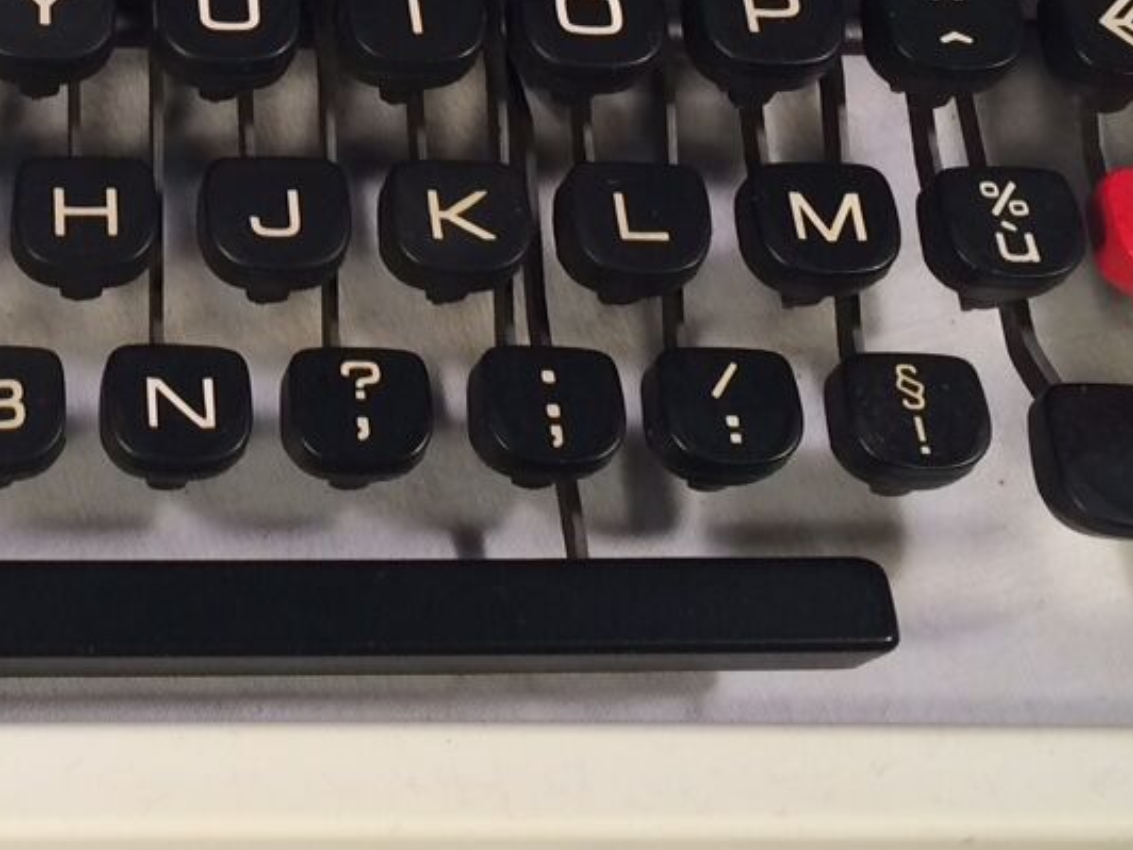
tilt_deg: -57.4
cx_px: 15
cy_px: -275
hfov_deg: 21.3
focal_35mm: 89
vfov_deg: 15.7
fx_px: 2913
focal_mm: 4.15
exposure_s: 1/33
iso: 32
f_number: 2.2
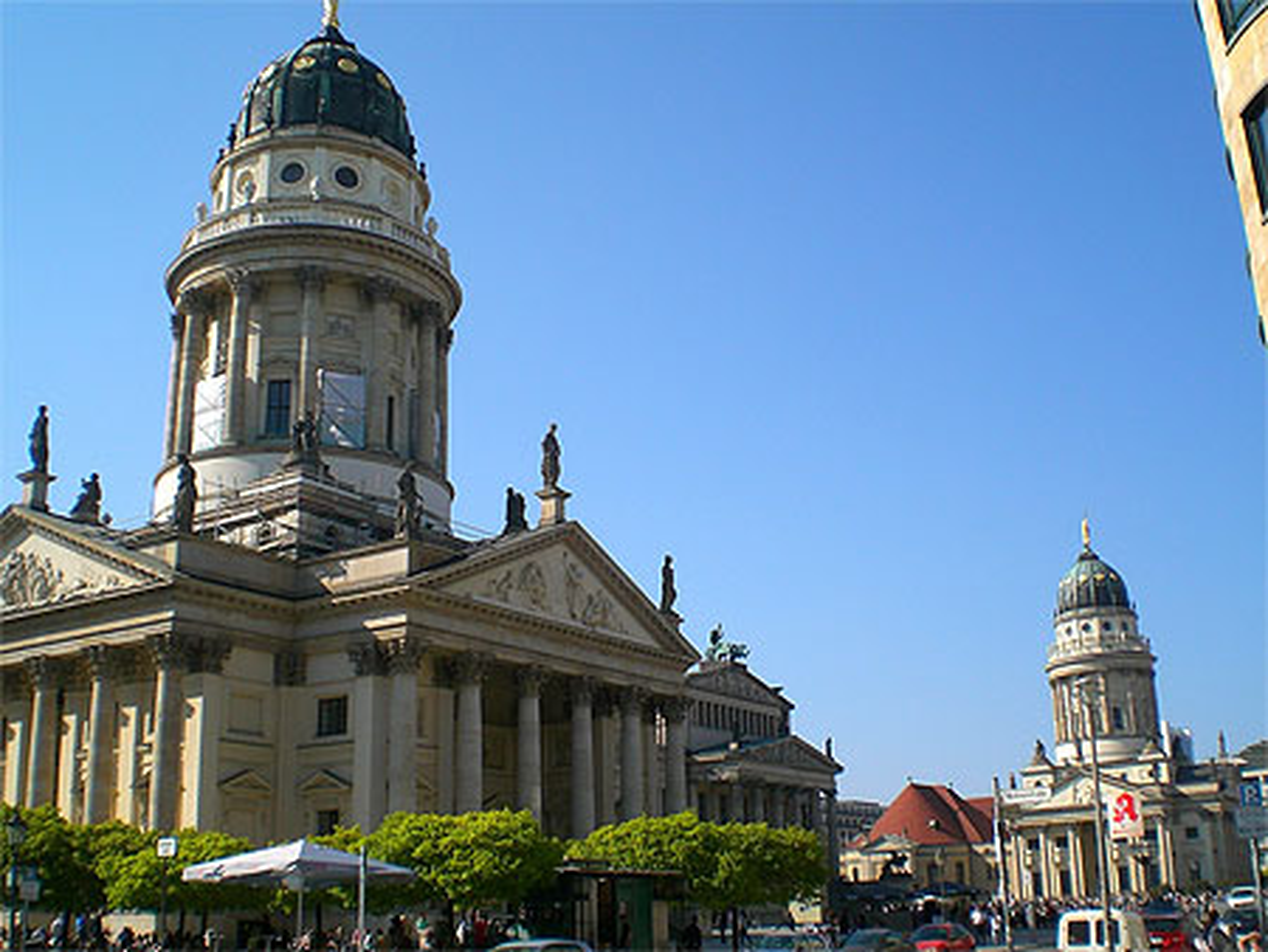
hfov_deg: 49.0
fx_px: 1393
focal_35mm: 38
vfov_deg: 37.8
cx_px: 634
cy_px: 476
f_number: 4.4
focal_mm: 6.3
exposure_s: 1/500
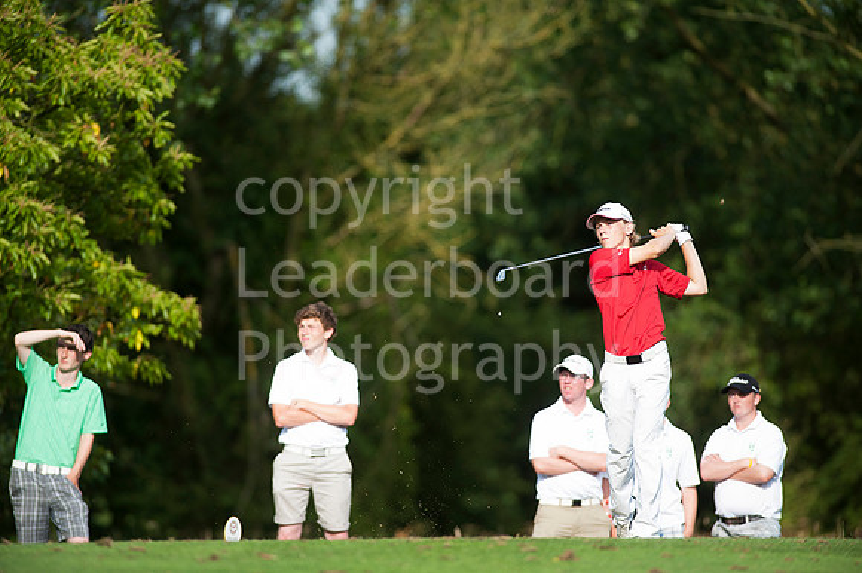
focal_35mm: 300
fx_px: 7179
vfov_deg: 4.6
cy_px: 286
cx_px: 431
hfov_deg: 6.9
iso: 400
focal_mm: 300
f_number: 4
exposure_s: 1/2000
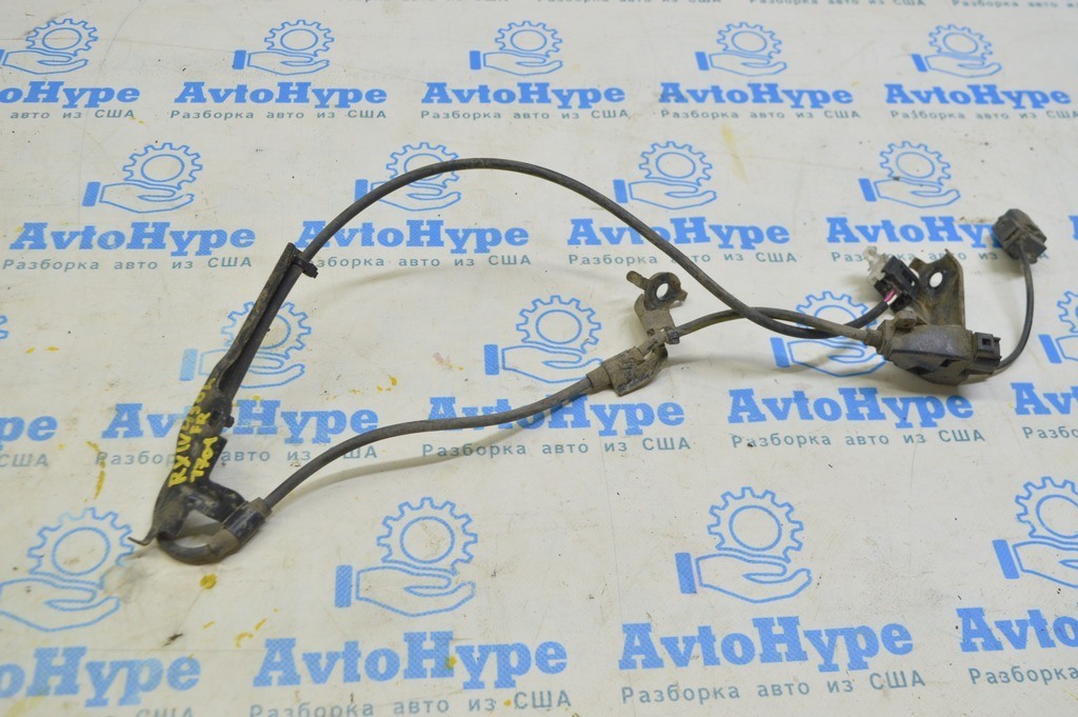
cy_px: 358
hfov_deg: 51.3
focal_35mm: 38
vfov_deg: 35.4
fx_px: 1122
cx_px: 539
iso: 400
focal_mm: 25
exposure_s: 1/25
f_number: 5.6
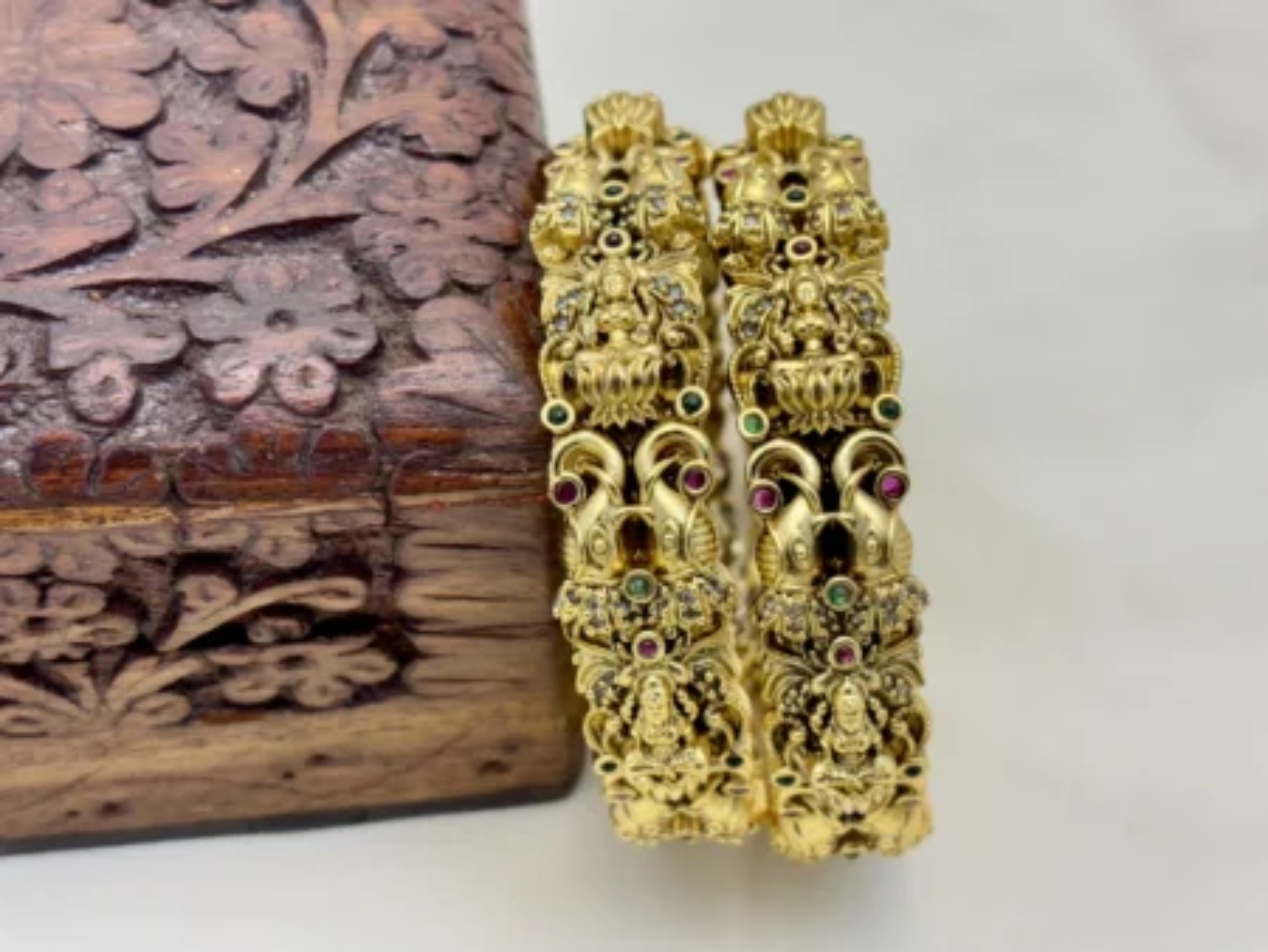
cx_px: 634
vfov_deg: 28.1
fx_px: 1906
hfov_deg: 36.8
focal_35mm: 52
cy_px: 476
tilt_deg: -52.9
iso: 64
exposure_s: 1/100
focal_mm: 5.96
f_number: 1.6
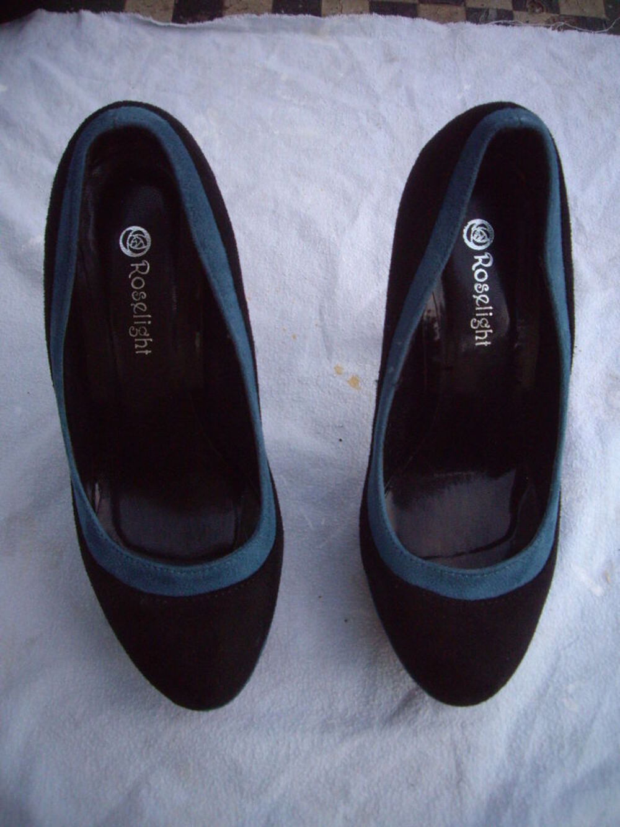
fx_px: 907
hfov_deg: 37.7
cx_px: 310
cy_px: 414
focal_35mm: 38
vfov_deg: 49.0
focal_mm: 6.2
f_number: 2.7
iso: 200
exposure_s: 1/25
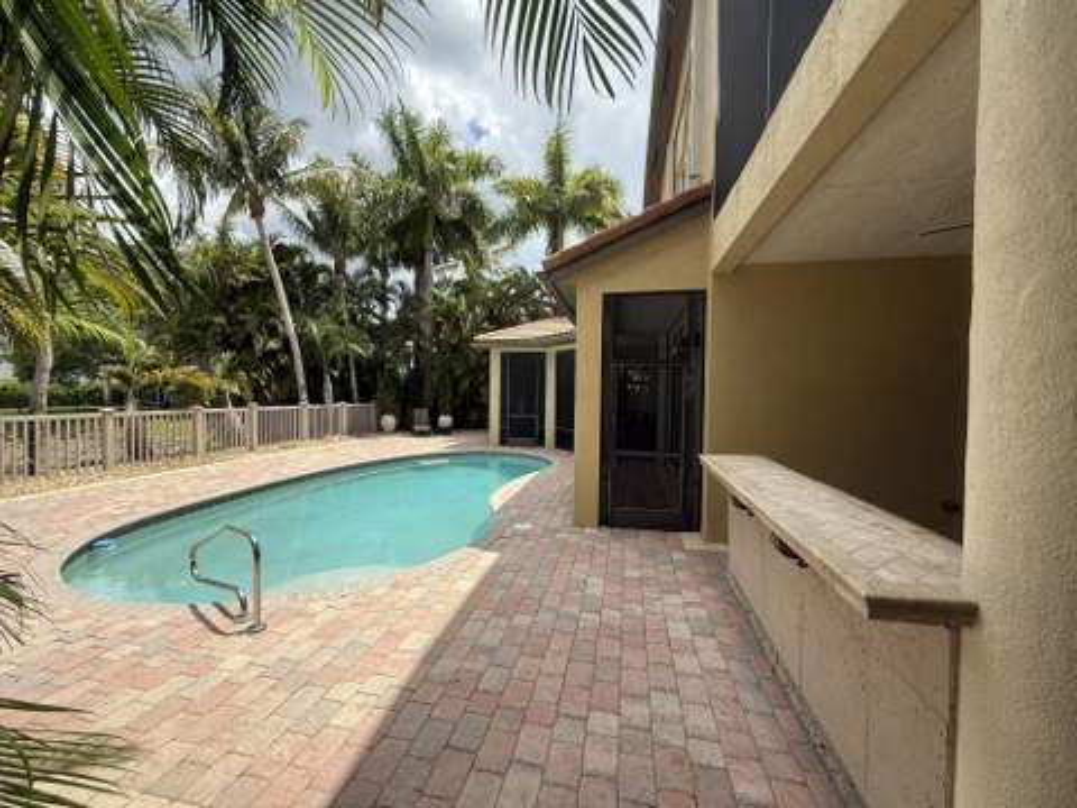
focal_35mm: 14
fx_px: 436
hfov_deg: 102.1
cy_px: 404
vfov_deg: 85.7
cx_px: 538
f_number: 2.2
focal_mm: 2.22
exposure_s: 1/914
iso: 50
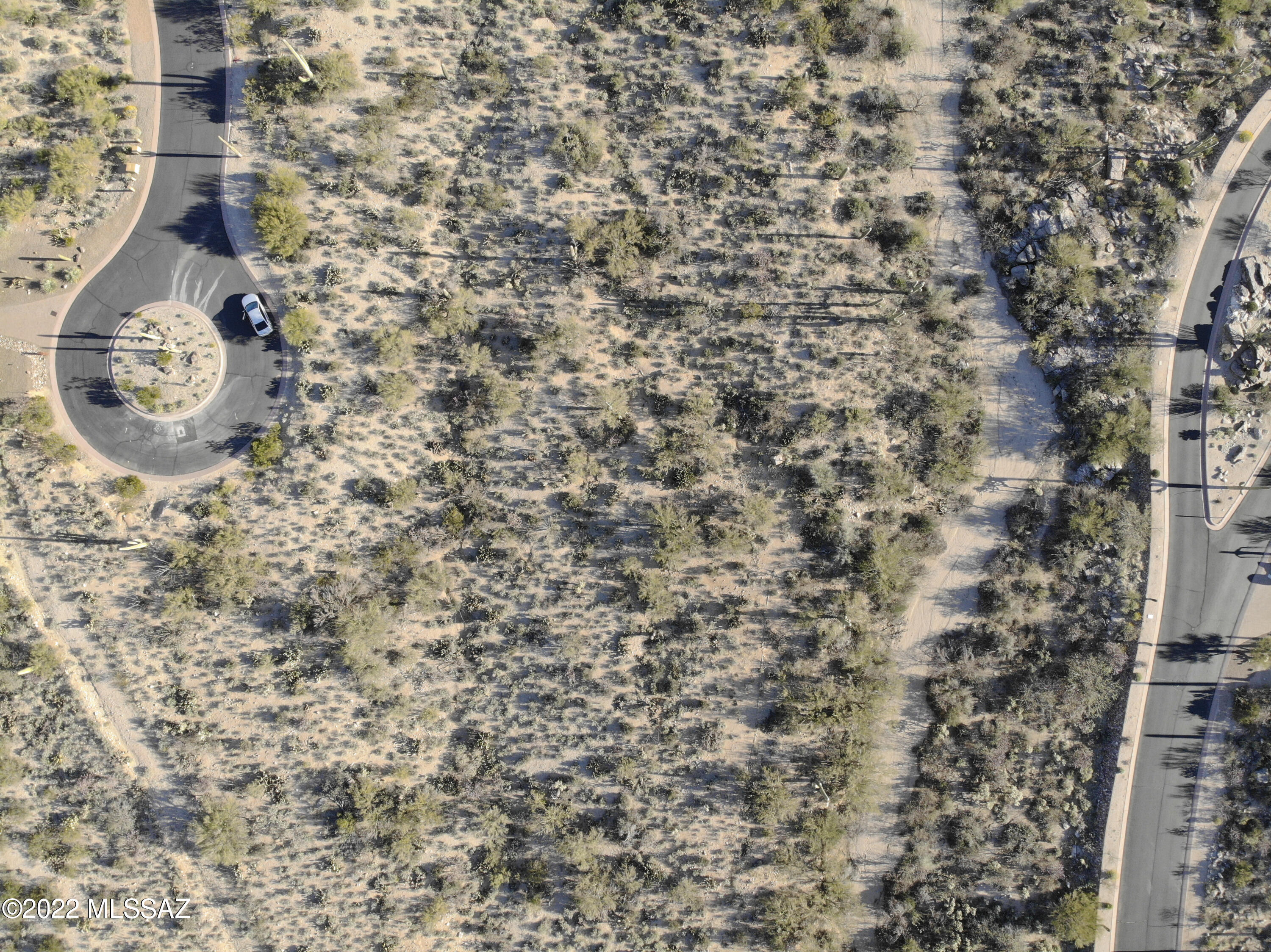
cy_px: 476
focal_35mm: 24
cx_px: 636
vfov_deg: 56.8
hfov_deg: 71.6
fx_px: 881
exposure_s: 1/350
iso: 100
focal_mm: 4.5
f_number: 2.8
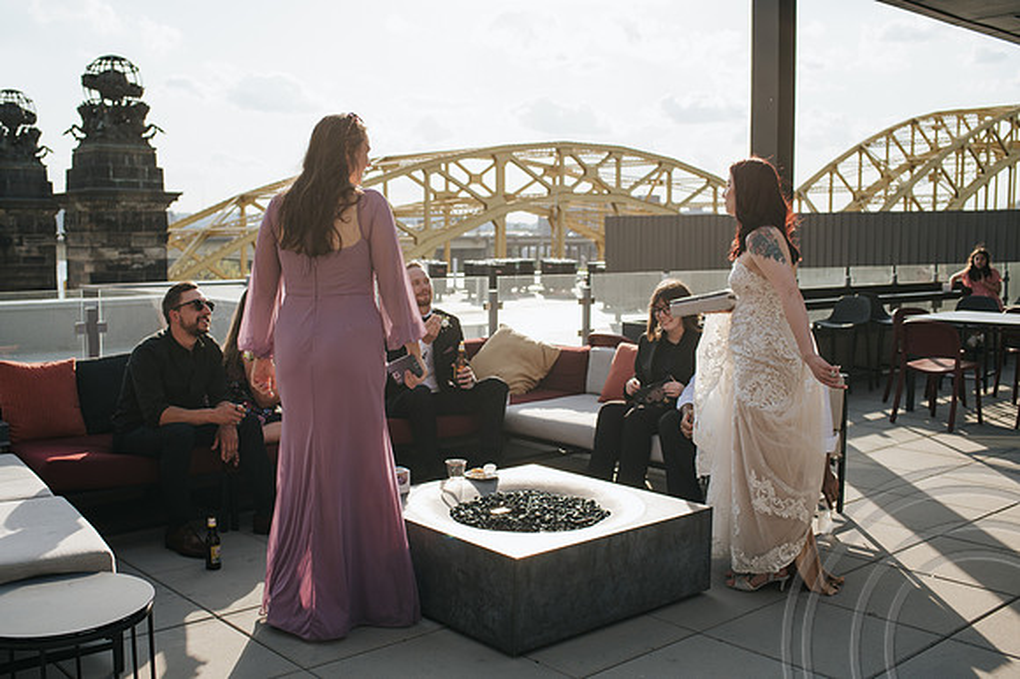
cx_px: 471
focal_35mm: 38
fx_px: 1068
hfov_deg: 51.0
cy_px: 340
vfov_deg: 35.3
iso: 110
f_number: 3.5
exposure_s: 1/1250
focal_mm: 35
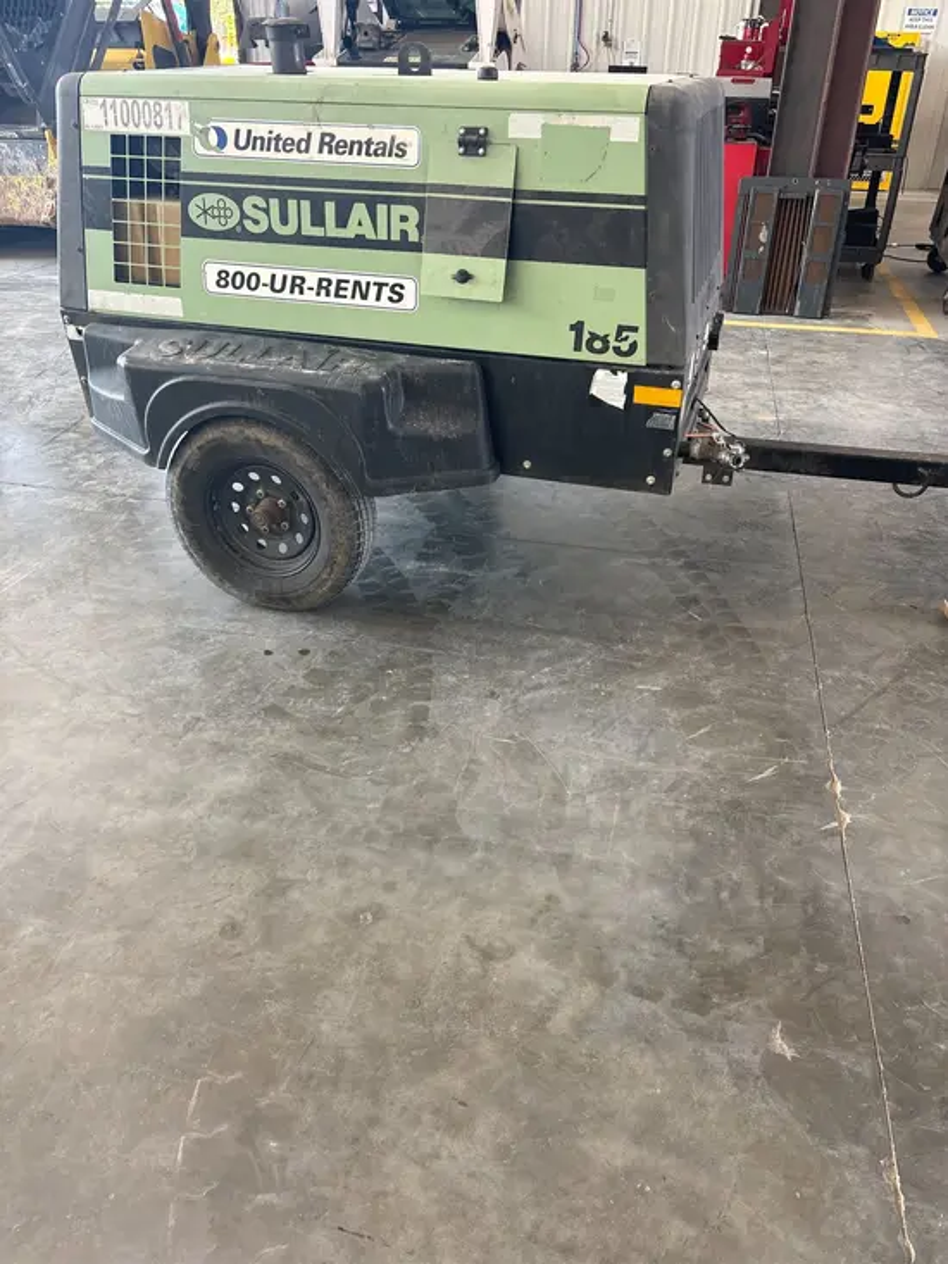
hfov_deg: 53.1
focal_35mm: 26
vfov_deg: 67.3
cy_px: 632
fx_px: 949
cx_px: 474
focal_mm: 5.96
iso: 100
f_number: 1.6
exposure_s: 1/121
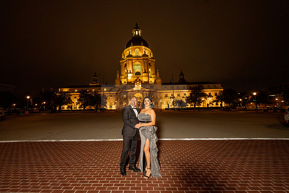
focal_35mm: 15
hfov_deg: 100.7
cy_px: 95
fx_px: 120
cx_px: 135
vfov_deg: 77.8
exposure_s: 1/60
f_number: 2.8
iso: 800
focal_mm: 14
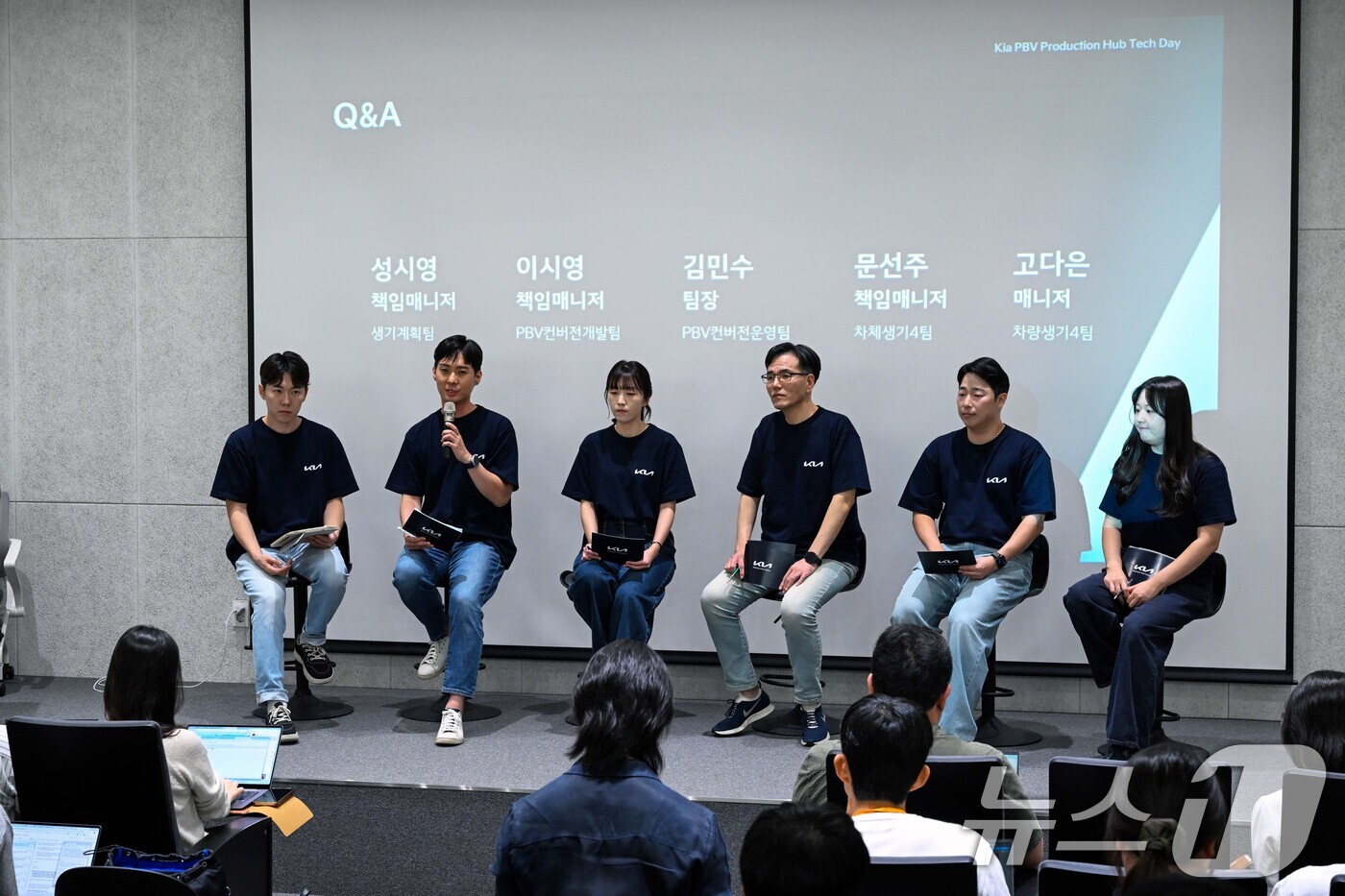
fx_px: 2129
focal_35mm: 57
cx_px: 672
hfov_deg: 35.1
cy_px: 448
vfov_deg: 23.8
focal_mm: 57
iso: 1600
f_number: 6.3
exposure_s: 1/80
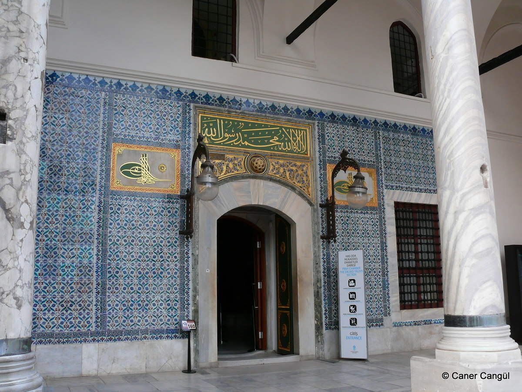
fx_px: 528
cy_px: 196
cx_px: 261
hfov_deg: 52.6
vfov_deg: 40.7
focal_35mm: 35
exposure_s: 1/40
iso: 200
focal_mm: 7.4
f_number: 5
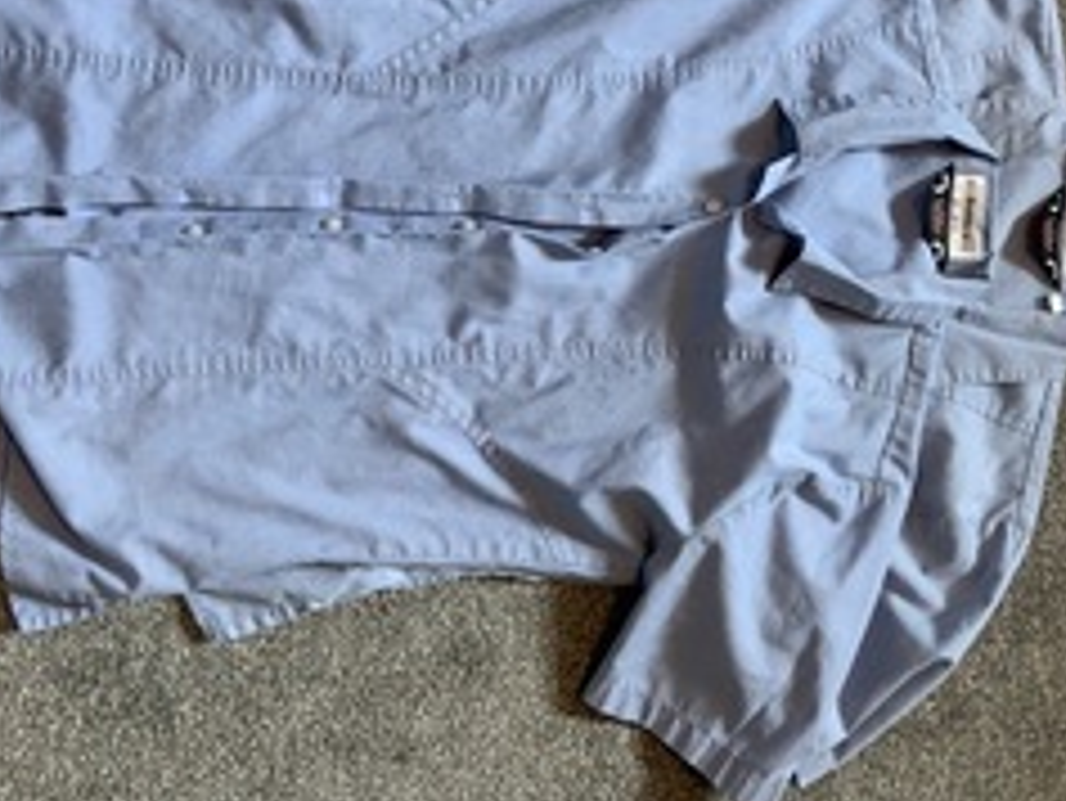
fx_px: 1356
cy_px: 225
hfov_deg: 42.9
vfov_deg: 32.4
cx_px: 553
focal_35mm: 44
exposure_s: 1/60
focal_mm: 3
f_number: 1.8
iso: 125
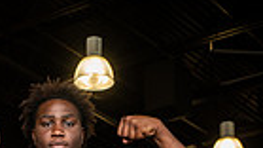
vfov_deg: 7.8
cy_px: 370
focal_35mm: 142
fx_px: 990
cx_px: 62
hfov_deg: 15.1
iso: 500
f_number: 5.6
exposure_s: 1/250
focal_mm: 42
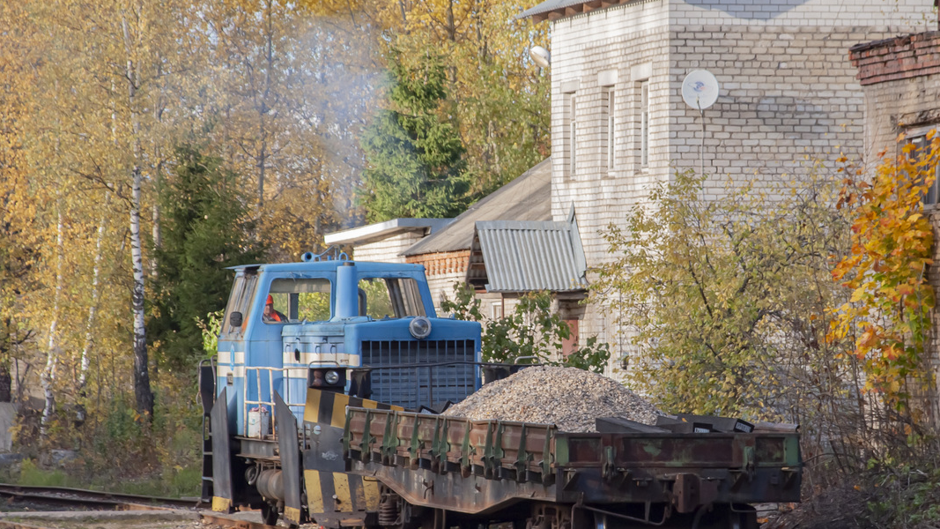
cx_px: 463
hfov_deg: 10.0
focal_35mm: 216
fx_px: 5383
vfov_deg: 5.6
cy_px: 289
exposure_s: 1/400
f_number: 5.6
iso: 200
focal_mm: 112
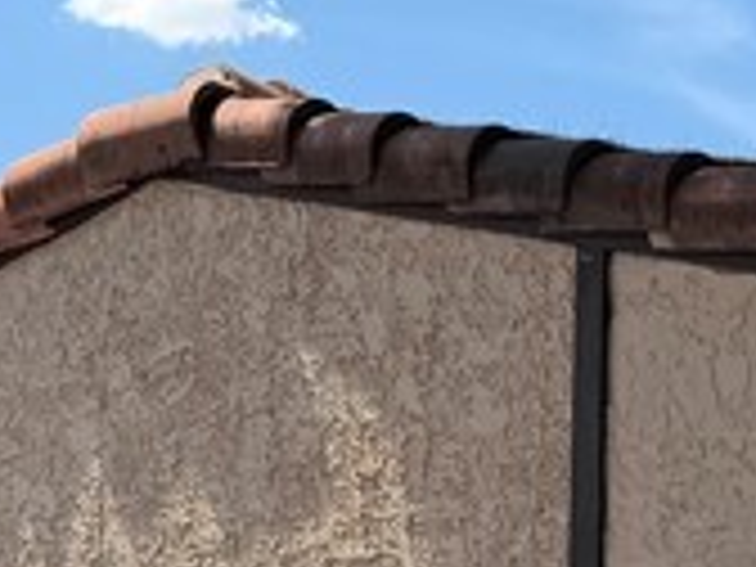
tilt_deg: +4.6
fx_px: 3189
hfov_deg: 13.4
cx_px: 720
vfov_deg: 9.9
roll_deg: -0.7
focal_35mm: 146
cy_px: 788
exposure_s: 1/3425
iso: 80
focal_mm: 6.76
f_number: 1.78
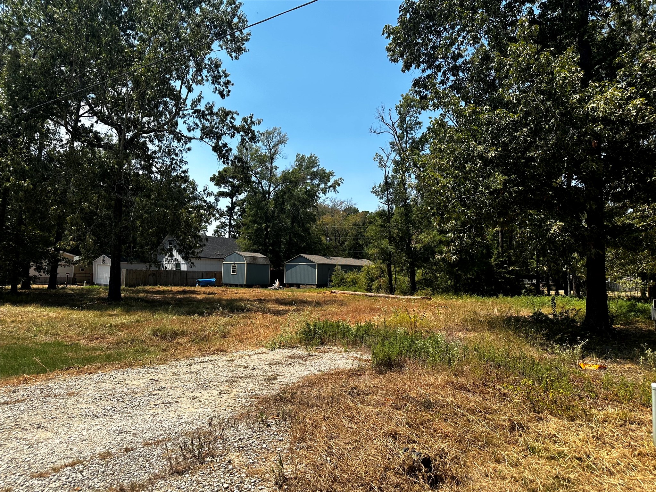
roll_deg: -1.9
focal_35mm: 24
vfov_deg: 56.8
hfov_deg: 71.6
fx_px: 455
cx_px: 328
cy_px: 246
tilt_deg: +3.8
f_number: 1.78
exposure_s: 1/3861
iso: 80
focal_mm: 6.86
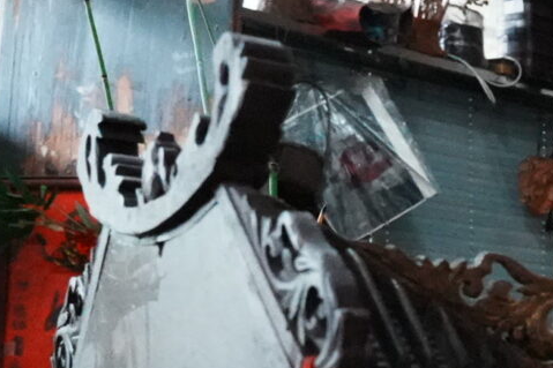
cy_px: 456
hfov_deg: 17.4
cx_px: 799
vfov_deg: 12.5
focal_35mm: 107
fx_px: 1643
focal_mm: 20
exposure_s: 1/200
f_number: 6.7
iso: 10000
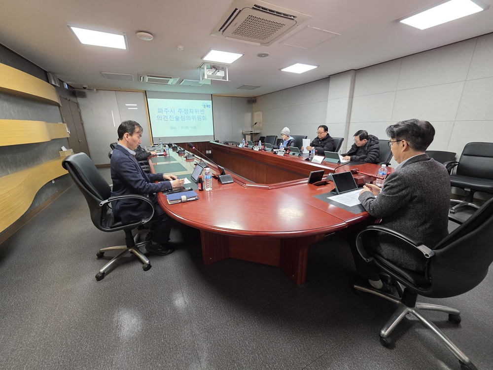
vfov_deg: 89.9
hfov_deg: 106.2
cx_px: 246
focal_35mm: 13
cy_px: 185
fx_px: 185
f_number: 1.9
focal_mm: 2.2
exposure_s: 1/60
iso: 400
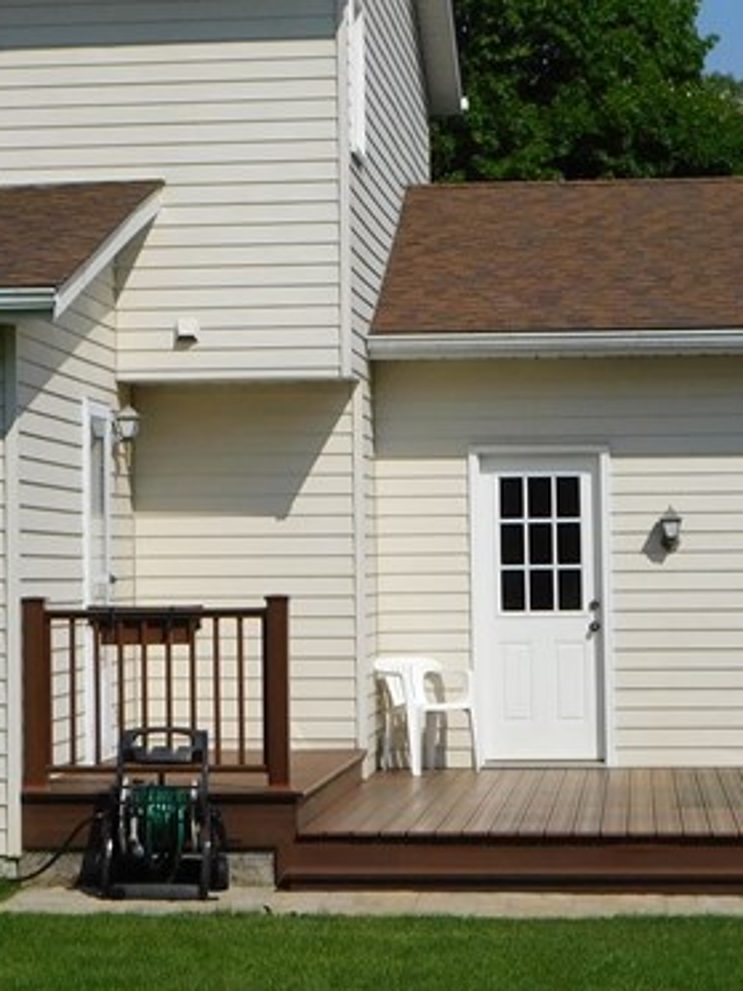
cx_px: 178
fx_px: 3549
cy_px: 296
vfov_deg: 15.8
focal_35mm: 124
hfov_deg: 11.9
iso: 125
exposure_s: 1/640
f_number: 7.4
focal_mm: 8
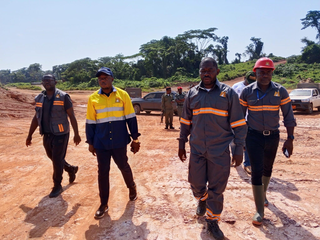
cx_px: 160
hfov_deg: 73.9
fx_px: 213
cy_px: 120
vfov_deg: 58.9
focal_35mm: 23
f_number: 1.6
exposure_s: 1/441
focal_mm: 4.09
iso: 102
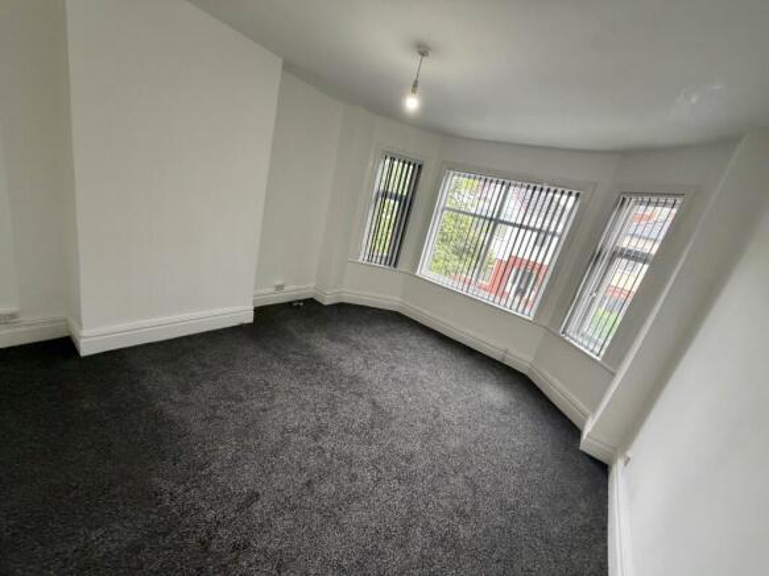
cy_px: 288
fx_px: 311
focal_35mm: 14
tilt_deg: -16.4
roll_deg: -14.0
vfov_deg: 85.7
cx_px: 384
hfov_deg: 102.1
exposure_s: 1/121
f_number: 2.2
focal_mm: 2.22
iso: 250
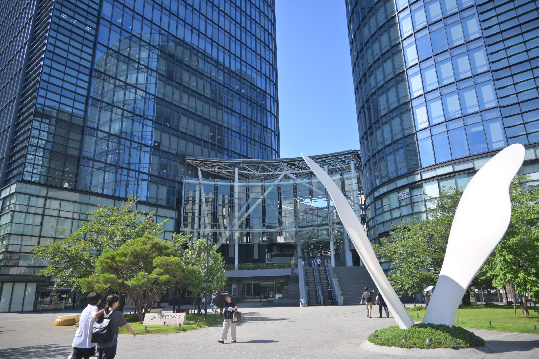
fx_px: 359
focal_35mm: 24
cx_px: 270
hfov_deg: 73.7
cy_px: 180
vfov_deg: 53.1
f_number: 3.5
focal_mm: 16
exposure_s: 1/800
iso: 100
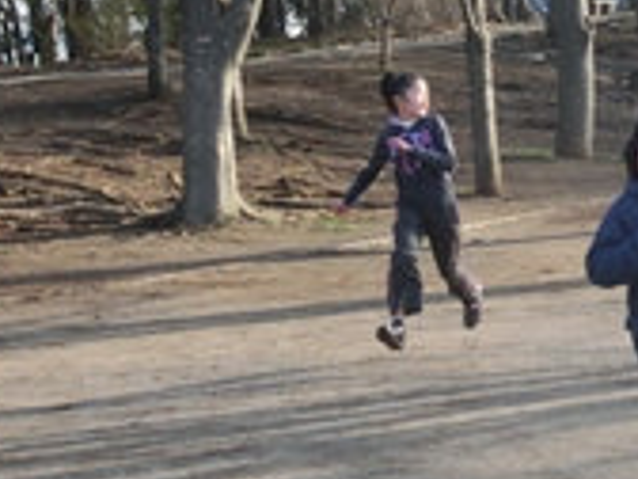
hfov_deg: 11.4
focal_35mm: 170
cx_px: 771
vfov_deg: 8.7
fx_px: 3133
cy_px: 177
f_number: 4.5
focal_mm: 10.11
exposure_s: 1/250
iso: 125
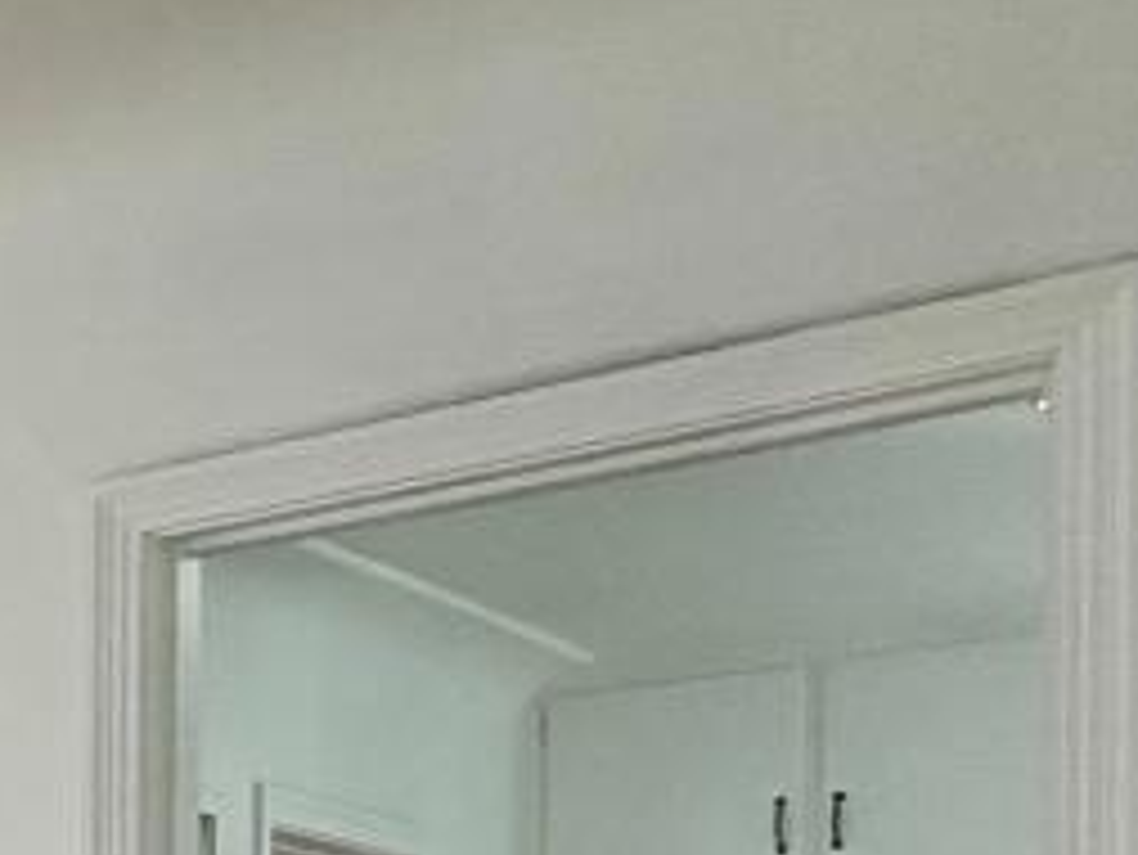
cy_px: 1262
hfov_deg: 16.6
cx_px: -1250
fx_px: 2730
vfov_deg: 16.3
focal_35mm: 83
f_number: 2.2
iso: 100
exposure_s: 1/120
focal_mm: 2.22
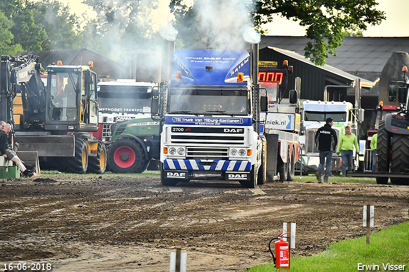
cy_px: 136
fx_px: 4089
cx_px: 204
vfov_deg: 3.8
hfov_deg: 5.7
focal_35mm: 360
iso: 1600
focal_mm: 240
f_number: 5.6
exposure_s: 1/3200
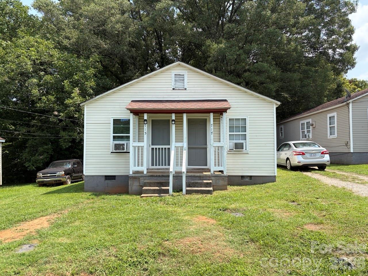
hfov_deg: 67.3
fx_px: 276
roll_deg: -1.7
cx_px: 184
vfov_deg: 53.1
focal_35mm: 26
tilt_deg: +4.6
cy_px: 138
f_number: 1.6
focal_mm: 5.96
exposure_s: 1/1953
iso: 50
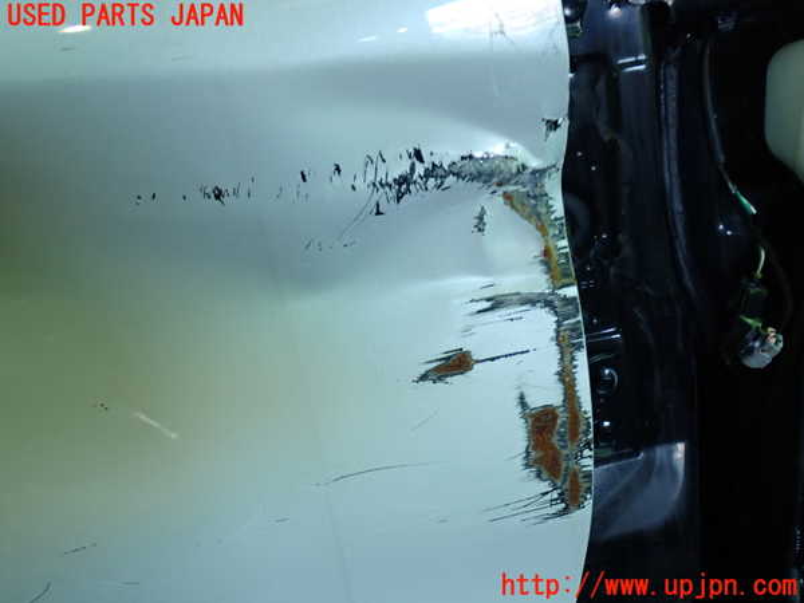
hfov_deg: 49.0
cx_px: 402
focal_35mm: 38
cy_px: 302
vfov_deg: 37.7
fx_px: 883
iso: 250
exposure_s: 1/40
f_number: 2.7
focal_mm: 6.83
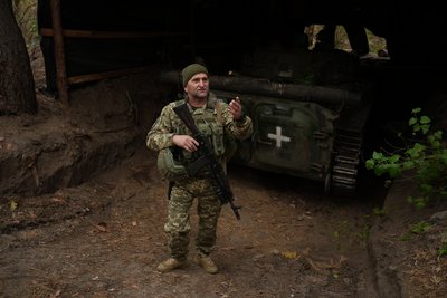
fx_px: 348
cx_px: 224
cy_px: 149
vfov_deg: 46.4
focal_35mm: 28
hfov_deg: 65.5
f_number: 2.8
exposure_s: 1/80
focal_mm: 28
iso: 100
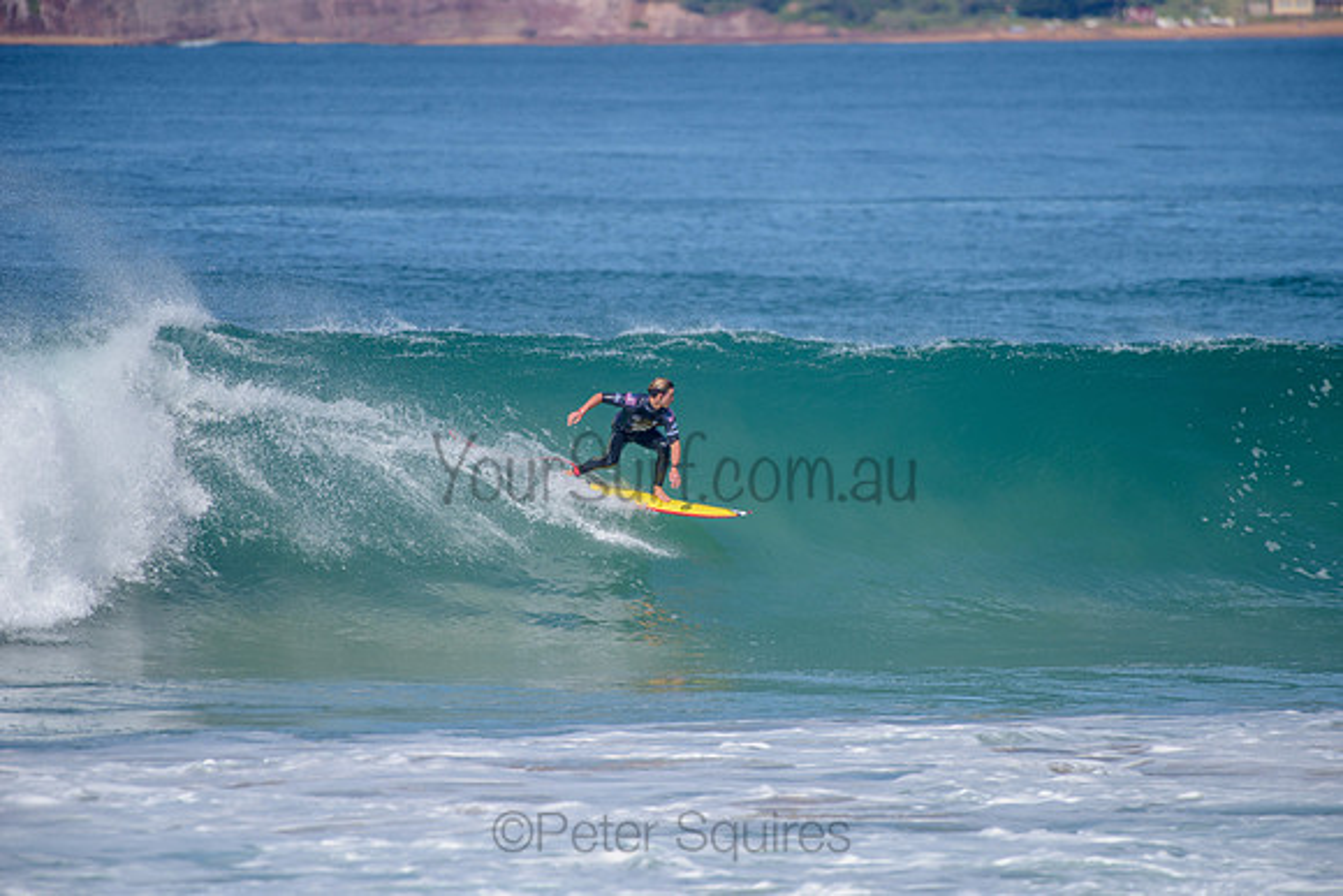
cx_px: 672
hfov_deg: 4.1
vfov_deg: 2.8
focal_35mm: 500
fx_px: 18656
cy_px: 448
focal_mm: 500
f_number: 5.6
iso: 160
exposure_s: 1/2000
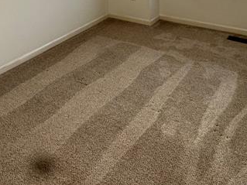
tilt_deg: -1.7
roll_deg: +1.4
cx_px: 105
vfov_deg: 25.7
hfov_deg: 42.0
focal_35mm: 45
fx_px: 321
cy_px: -77
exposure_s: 1/120
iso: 80
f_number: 2.2
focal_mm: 2.22
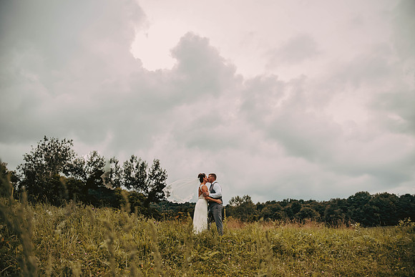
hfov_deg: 65.5
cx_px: 208
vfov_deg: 46.4
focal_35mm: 28
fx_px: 323
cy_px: 138
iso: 640
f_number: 2.8
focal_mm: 28
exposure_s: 1/4000
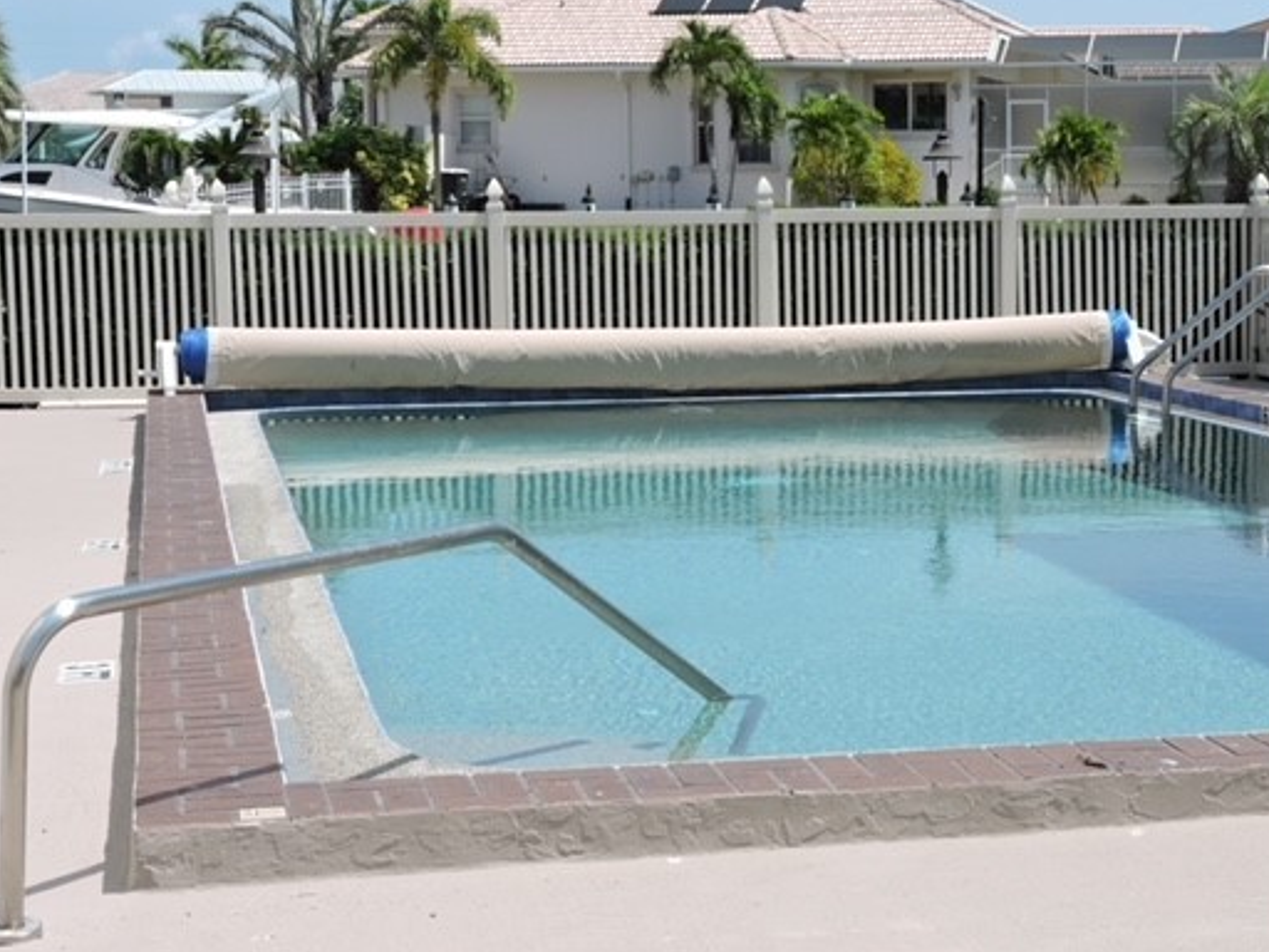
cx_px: 786
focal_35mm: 75
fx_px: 2749
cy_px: 538
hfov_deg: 25.9
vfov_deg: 19.6
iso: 100
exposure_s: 1/800
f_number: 4.2
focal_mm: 10.7
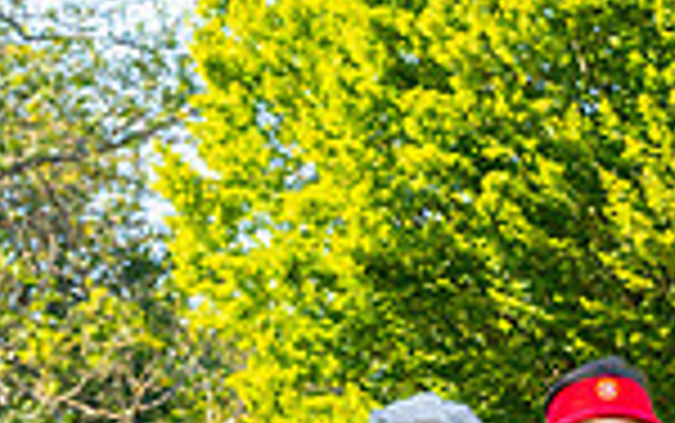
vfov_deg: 5.5
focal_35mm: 236
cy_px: 839
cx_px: 1076
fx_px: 4345
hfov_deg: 8.6
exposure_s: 1/60
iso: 100
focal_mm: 60
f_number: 10
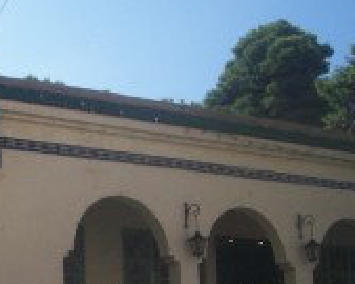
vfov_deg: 18.2
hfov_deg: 21.7
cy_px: 261
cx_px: -48
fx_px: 872
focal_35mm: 83
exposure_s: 1/598
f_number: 4.5
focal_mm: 5.9
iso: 100
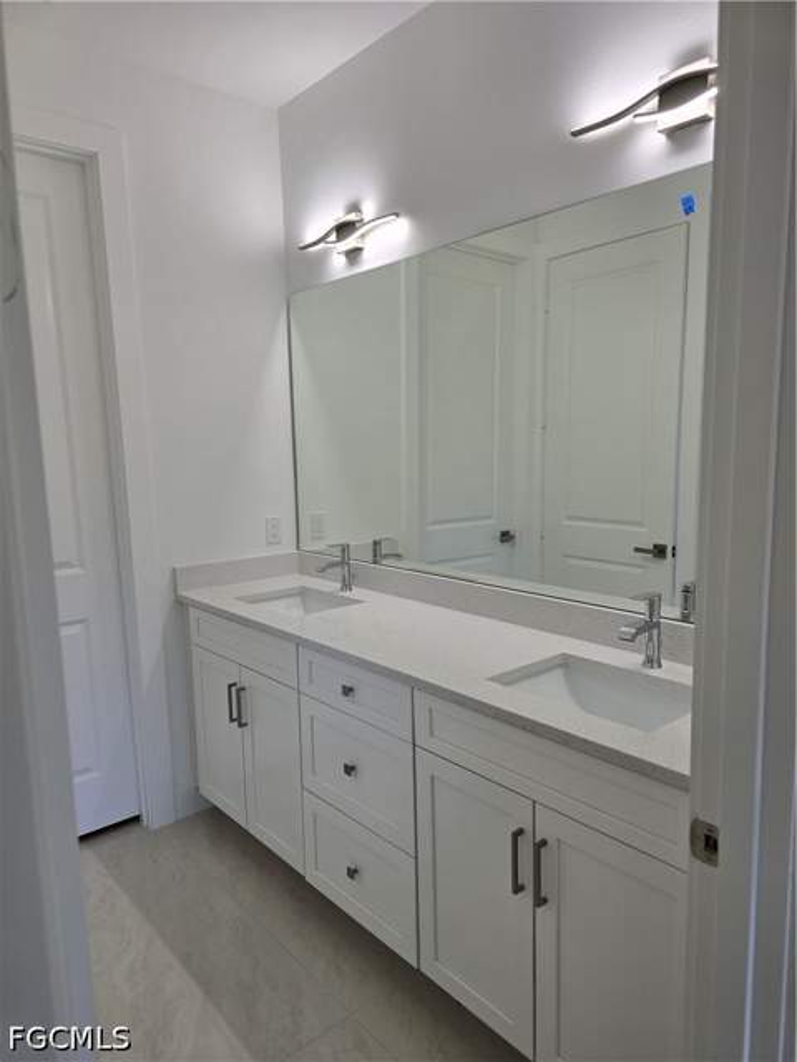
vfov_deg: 73.9
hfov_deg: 58.9
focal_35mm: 23
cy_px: 531
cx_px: 398
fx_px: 706
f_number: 1.7
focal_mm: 6.3
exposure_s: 1/120
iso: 50
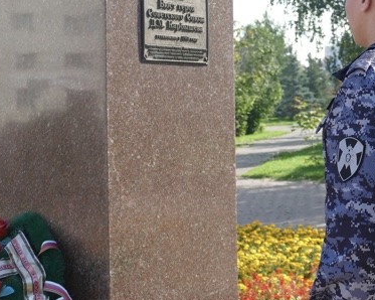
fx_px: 943
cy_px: 90
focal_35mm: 85
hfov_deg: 22.0
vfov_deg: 18.0
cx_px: 330
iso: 125
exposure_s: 1/640
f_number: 3.2
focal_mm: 16.24
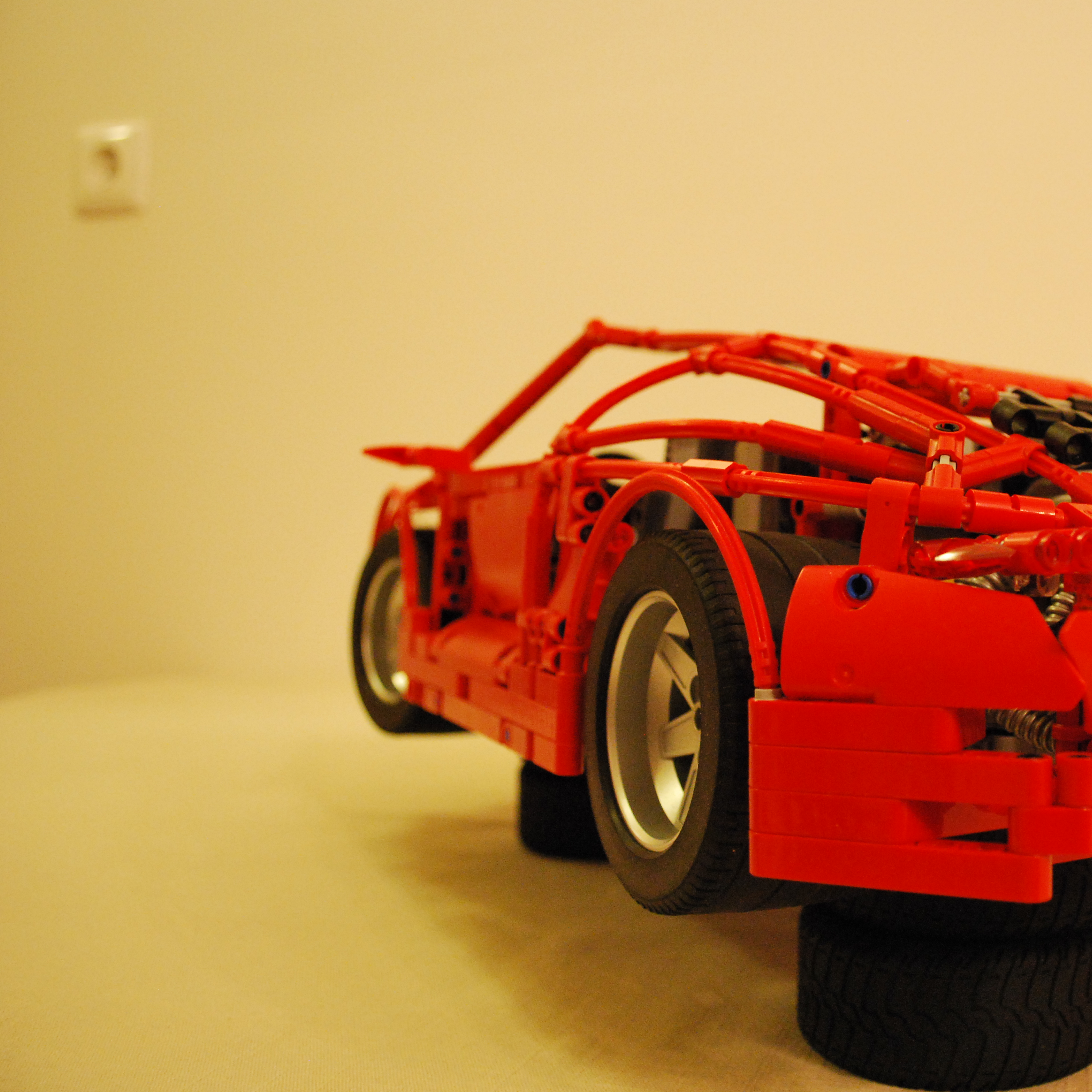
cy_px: 531
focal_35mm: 36
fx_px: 1285
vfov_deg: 46.0
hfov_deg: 44.1
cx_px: 851
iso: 1600
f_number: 3.5
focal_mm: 18
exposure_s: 1/30
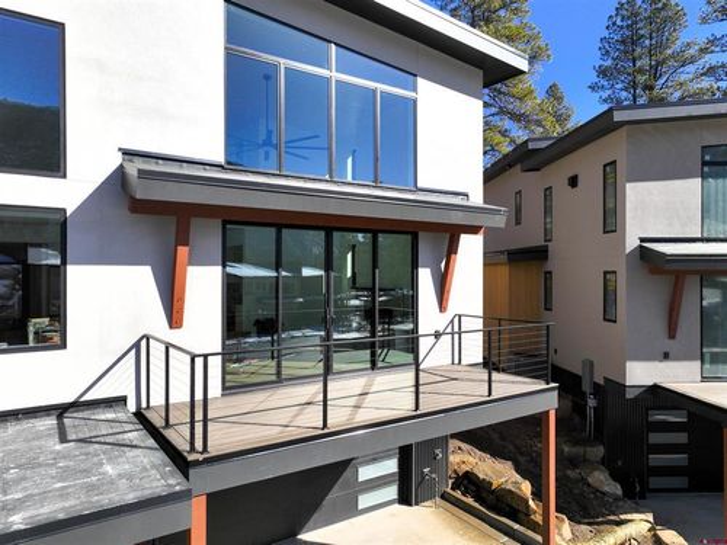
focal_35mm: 24
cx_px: 364
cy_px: 272
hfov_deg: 71.6
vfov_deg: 56.8
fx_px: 504
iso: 150
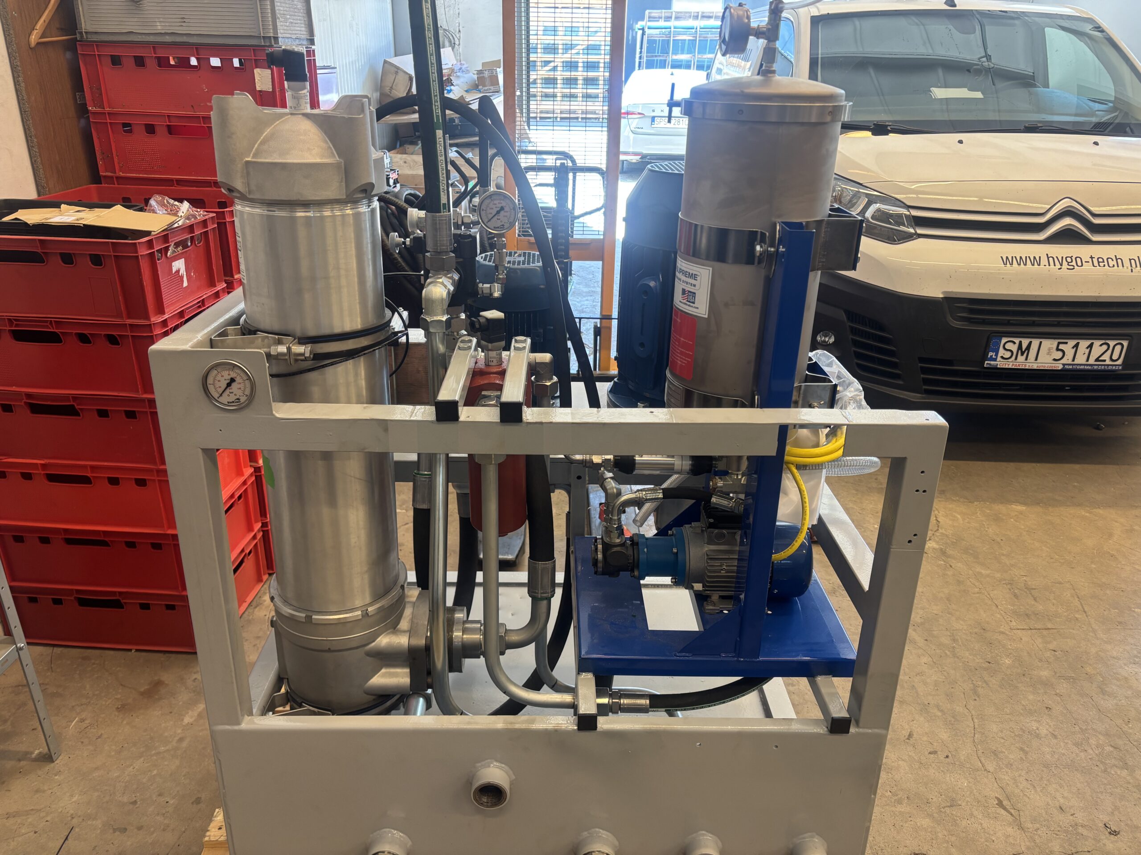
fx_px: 857
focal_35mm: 26
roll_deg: -0.2
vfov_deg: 53.1
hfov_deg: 67.3
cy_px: 428
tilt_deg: -21.9
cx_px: 570
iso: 100
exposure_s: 1/50
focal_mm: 5.96
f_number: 1.6
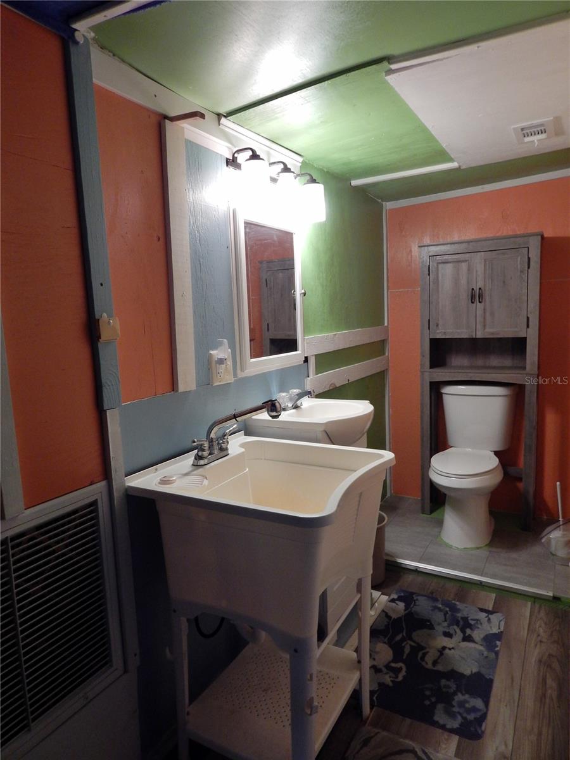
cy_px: 380
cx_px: 285
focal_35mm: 23
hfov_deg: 58.9
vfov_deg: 73.9
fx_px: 505
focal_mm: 4
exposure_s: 1/30
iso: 200
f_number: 3
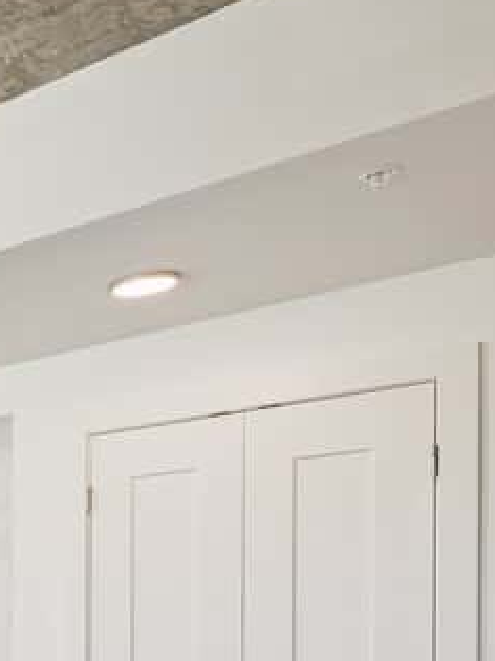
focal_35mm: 50
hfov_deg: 17.4
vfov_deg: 34.8
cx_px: -564
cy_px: 656
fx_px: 954
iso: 400
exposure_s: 1/50
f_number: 8
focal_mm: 16
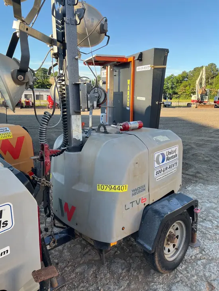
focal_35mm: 26
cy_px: 146
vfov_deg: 67.3
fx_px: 219
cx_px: 110
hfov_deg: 53.1
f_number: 1.6
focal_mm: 5.1
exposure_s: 1/527
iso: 50
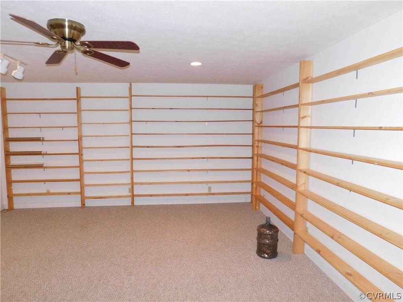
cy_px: 151
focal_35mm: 23
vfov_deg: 58.9
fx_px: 268
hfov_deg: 73.9
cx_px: 202
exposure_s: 1/30
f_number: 3
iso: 220
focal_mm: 4
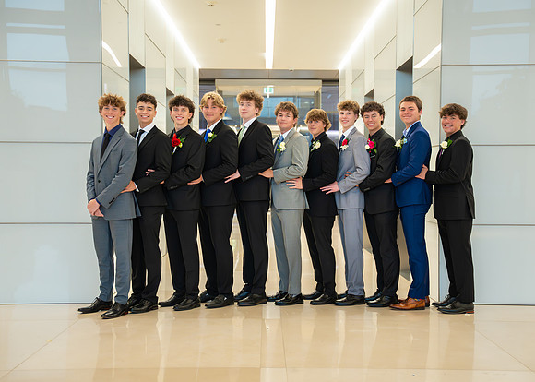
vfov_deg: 28.5
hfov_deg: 39.2
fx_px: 751
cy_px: 193
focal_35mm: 49
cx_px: 273
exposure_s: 1/250
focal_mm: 45.3
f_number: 2.8
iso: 1600
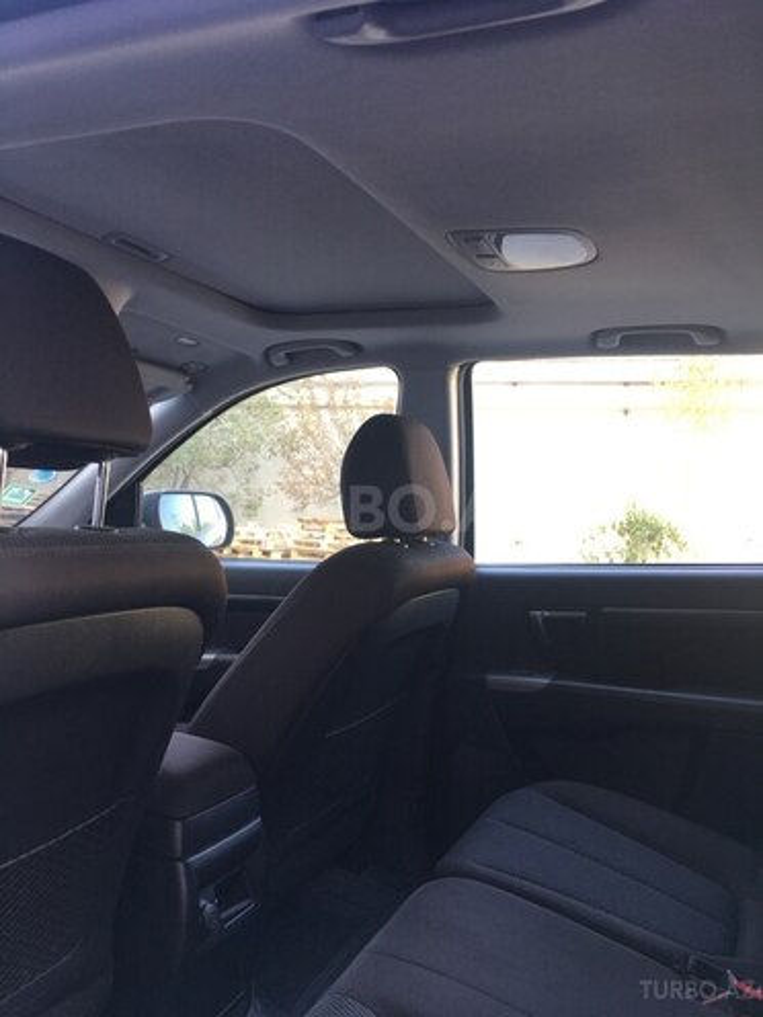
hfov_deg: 48.2
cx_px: 382
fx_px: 852
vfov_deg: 61.7
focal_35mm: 29
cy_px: 508
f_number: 2.2
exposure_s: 1/50
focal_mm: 4.15
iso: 25
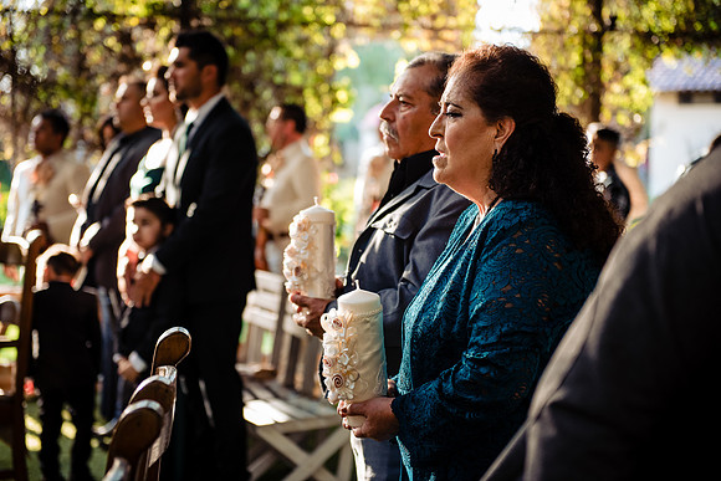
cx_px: 360
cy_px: 240
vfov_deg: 19.5
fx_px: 1402
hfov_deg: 28.8
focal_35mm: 70
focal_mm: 70
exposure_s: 1/250
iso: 800
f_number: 2.8
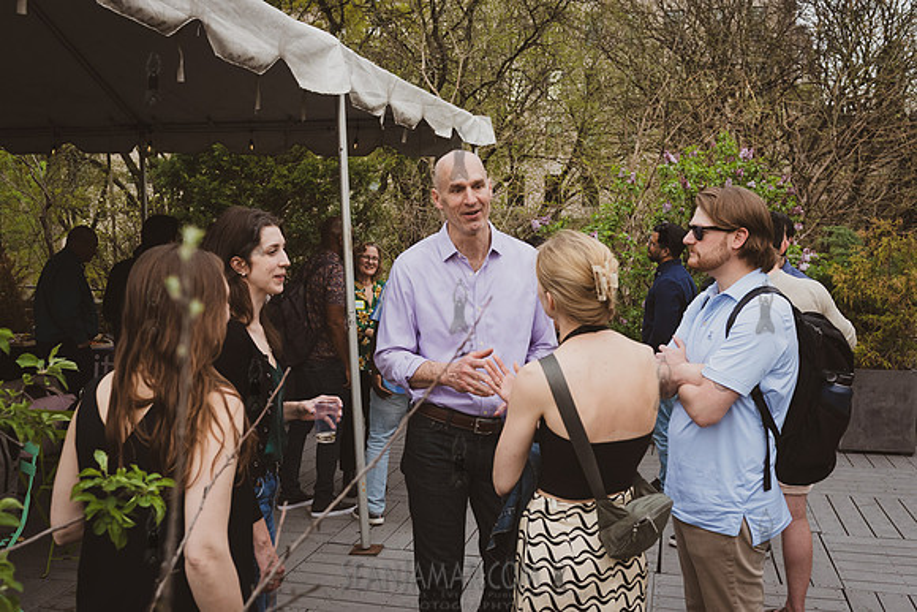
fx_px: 960
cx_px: 458
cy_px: 306
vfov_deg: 35.3
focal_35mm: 38
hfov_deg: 51.0
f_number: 4
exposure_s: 1/1600
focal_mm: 31
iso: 1000
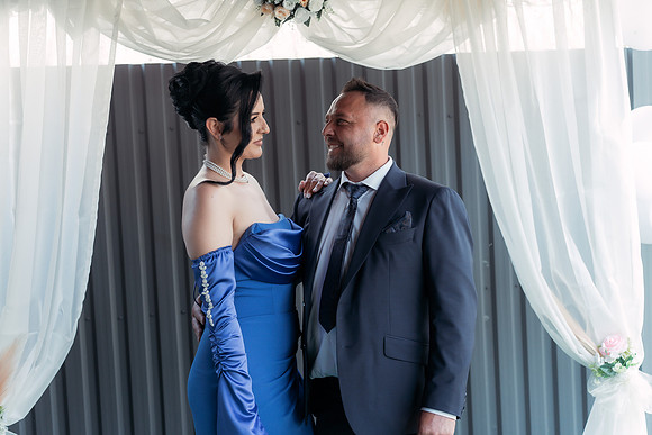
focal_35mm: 40
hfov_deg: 48.4
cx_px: 326
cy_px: 218
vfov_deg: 33.4
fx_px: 725
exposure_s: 1/400
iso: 640
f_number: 2.8
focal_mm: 40
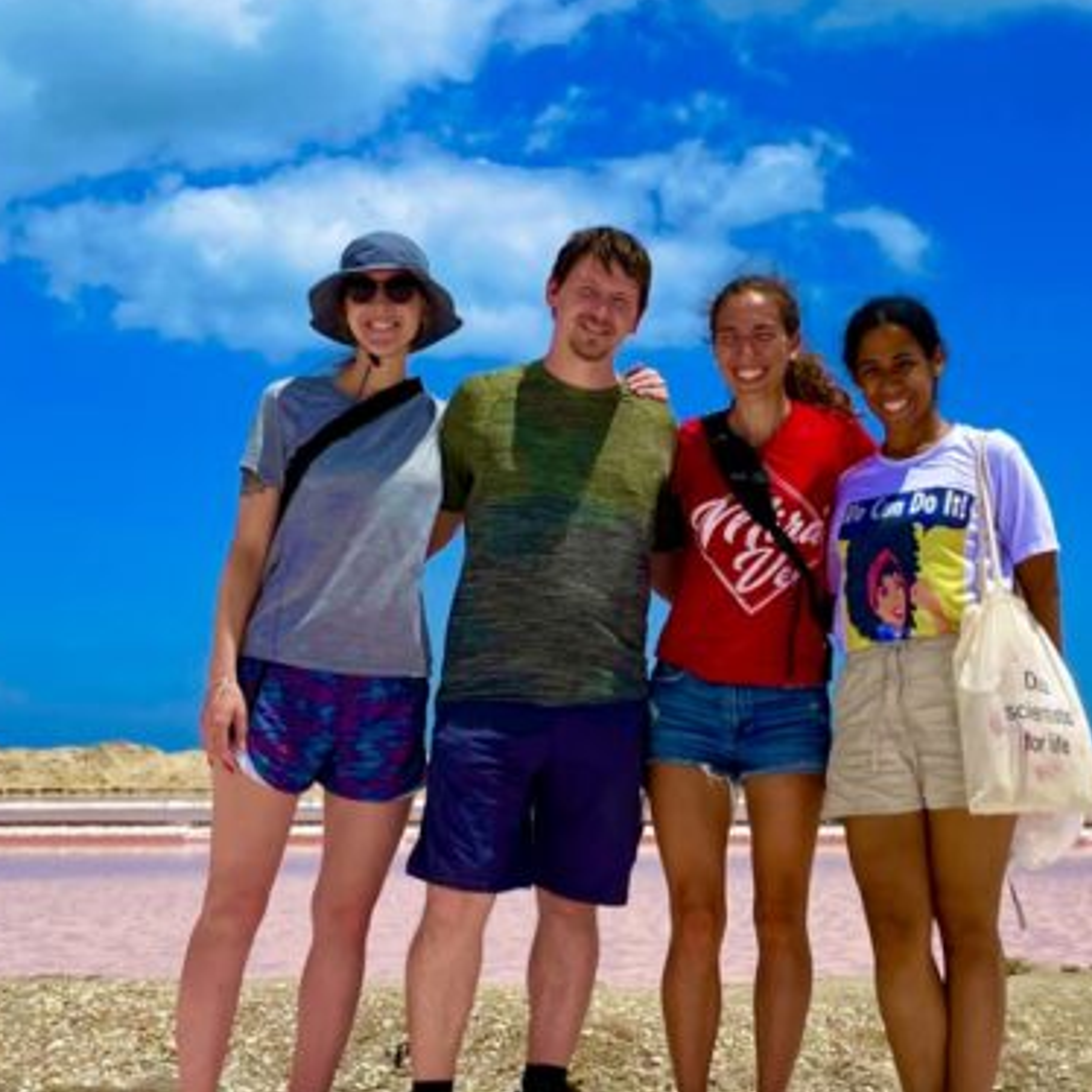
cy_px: 540
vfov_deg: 27.3
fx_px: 2248
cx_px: 707
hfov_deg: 27.2
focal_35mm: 63
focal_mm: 4.2
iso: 32
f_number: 1.6
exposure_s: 1/9804
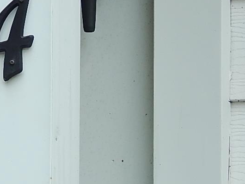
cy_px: 125
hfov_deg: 5.7
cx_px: -10
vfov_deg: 4.3
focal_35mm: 347
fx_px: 2457
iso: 125
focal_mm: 20.5
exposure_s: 1/320
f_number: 4.6
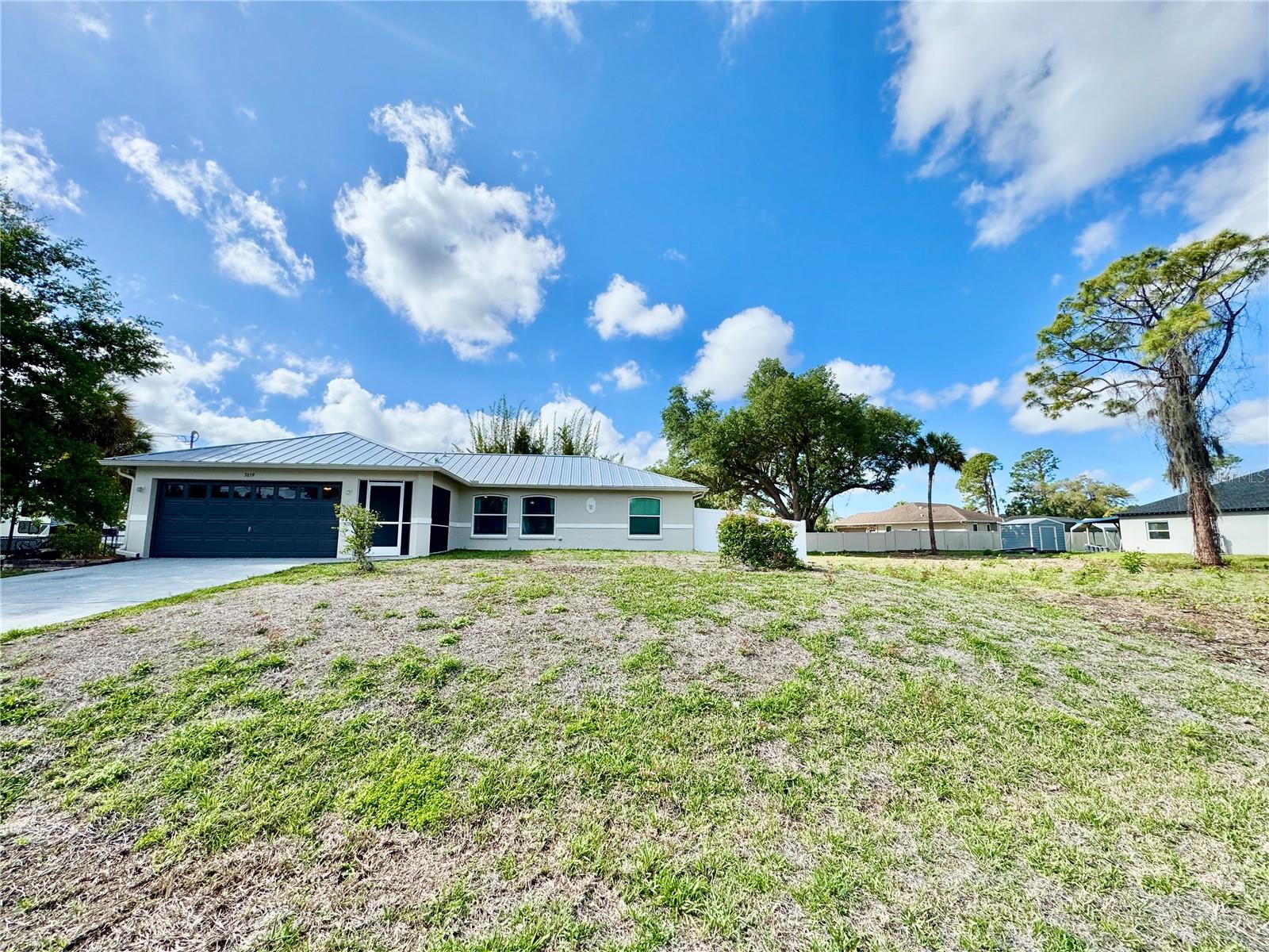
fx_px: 513
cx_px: 634
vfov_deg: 85.7
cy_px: 476
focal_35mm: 14
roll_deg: +0.0
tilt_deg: +7.3
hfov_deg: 102.1
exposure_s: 1/2208
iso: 40
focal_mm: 2.22
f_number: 2.2
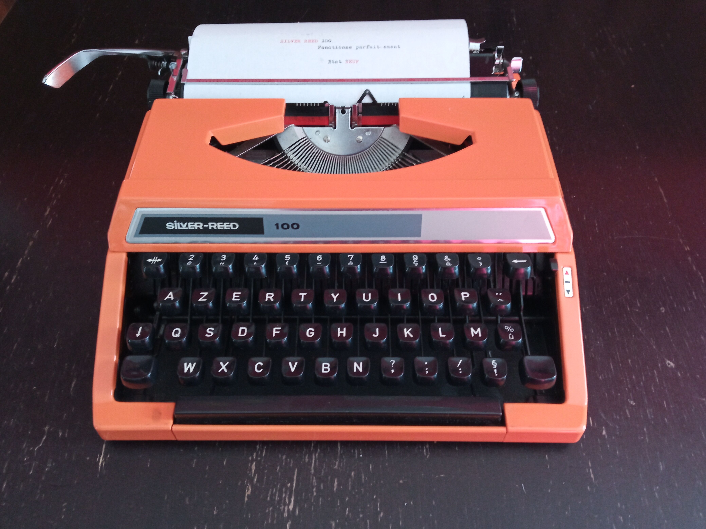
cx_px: 353
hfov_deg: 65.3
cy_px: 264
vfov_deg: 51.4
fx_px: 551
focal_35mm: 27
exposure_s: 1/25
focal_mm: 3.79
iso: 900
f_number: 2.2
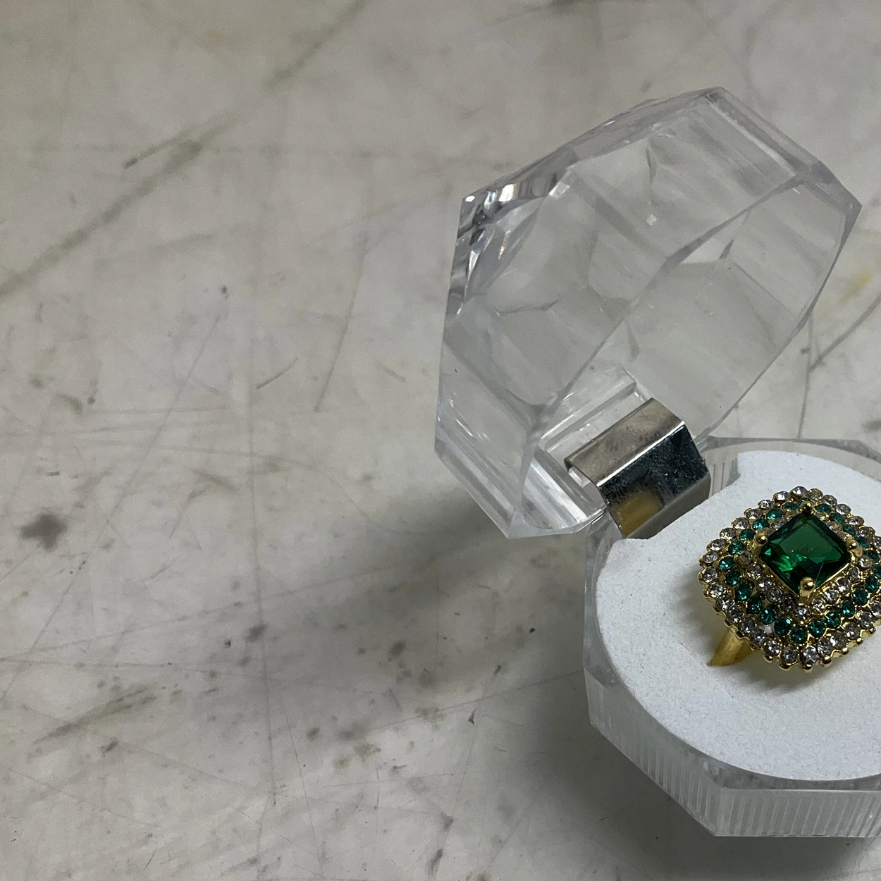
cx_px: 666
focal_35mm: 41
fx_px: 1181
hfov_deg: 39.8
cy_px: 506
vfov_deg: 40.8
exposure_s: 1/120
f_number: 1.8
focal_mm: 3
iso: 40
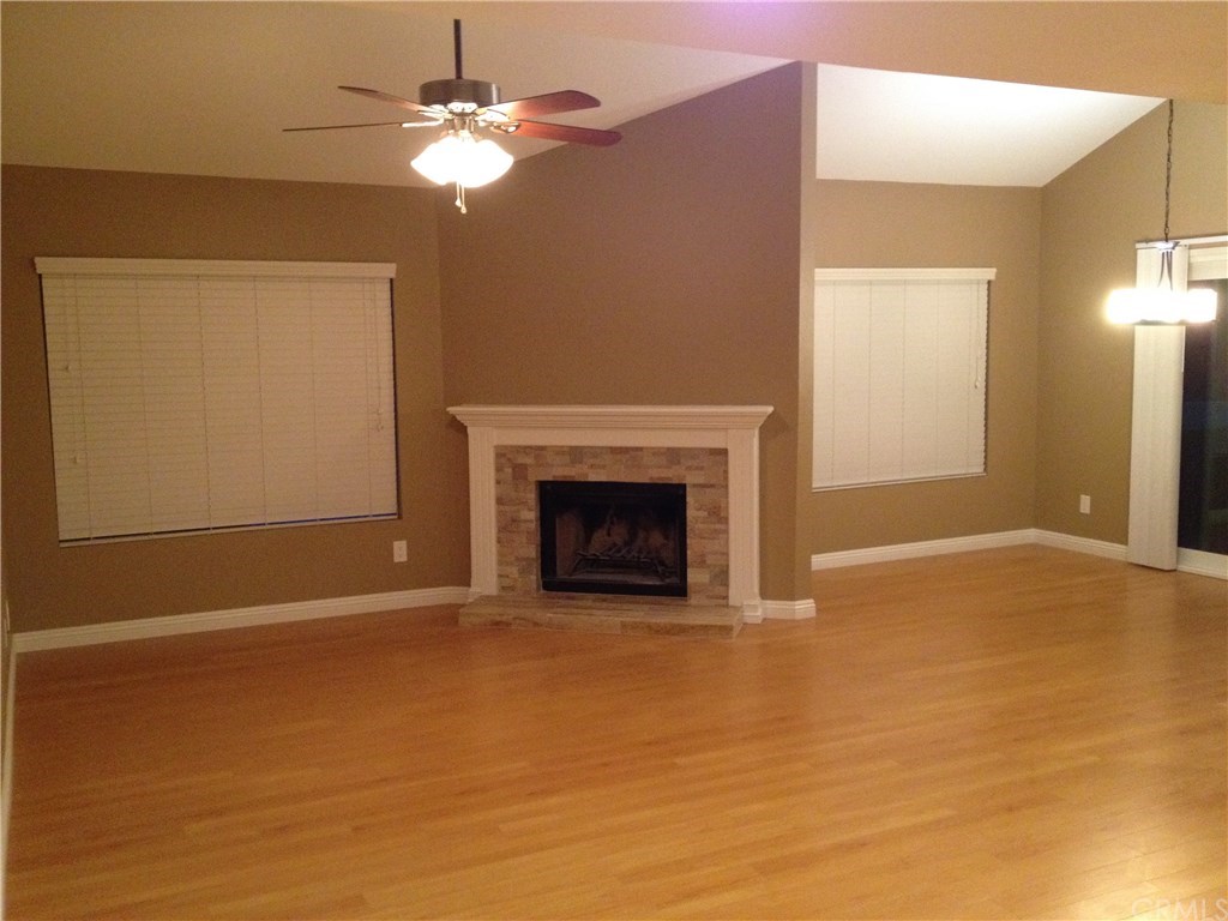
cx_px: 614
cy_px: 460
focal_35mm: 35
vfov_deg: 40.7
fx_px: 1242
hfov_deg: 52.6
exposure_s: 1/20
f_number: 2.4
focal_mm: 4.28
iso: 400
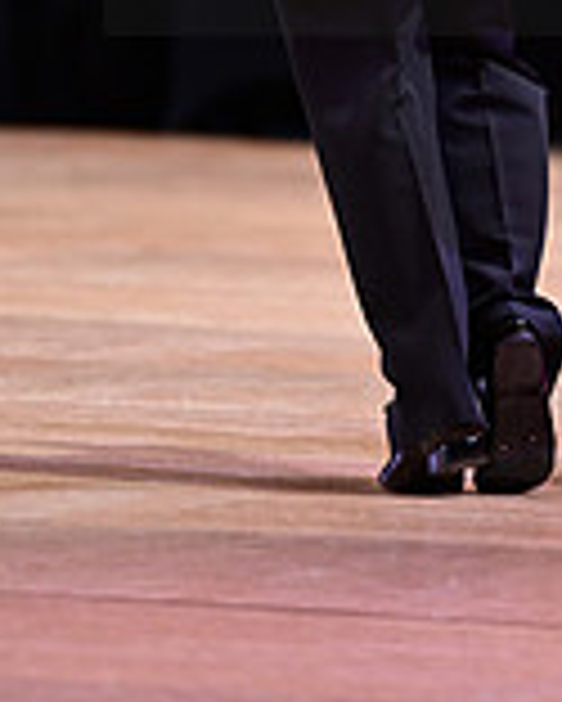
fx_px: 14477
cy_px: -112
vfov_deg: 2.8
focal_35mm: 697
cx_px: 724
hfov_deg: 2.2
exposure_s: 1/400
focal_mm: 200
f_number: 2.8
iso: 2000
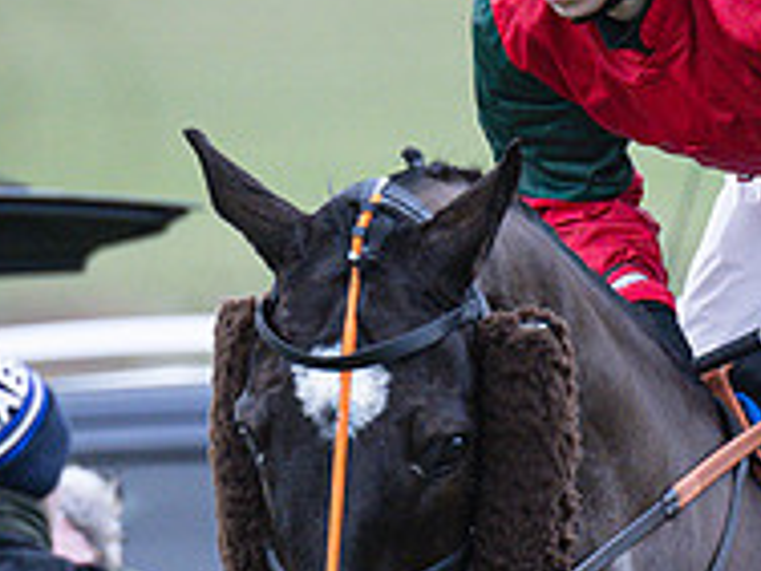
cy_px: 291
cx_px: 568
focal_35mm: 1357
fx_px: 29832
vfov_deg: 1.1
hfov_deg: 1.5
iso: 800
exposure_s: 1/1000
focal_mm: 200
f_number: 2.8
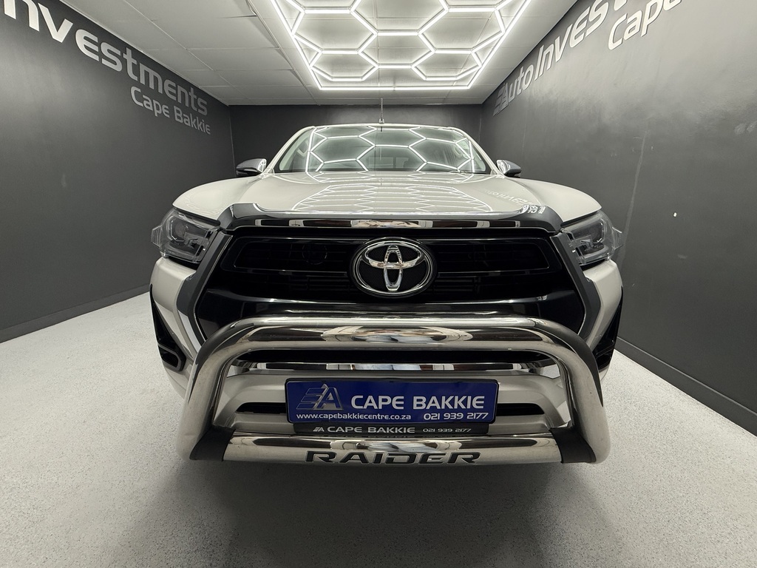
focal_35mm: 14
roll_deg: +0.2
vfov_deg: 85.7
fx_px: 306
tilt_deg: -12.8
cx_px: 378
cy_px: 284
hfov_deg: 102.1
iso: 200
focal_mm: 2.22
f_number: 2.2
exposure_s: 1/100
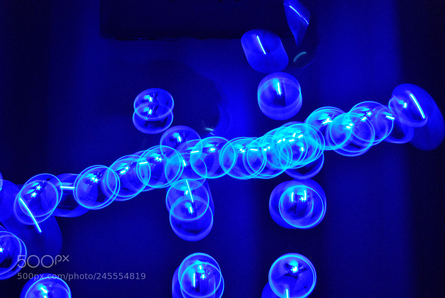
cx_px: 222
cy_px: 149
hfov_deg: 46.3
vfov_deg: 32.0
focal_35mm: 42
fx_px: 520
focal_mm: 28
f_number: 4.5
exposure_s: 25.7
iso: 800
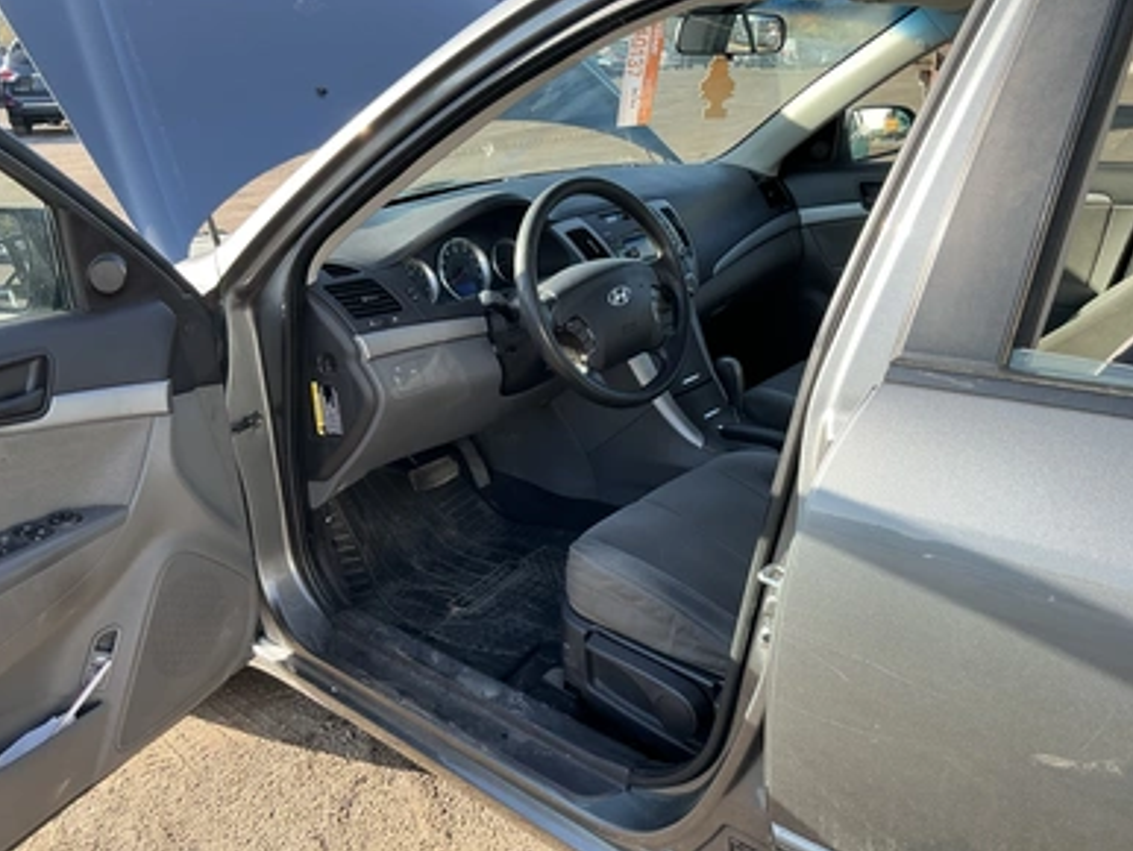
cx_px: 552
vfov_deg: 48.3
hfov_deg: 61.6
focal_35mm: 29
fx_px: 950
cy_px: 426
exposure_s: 1/197
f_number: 1.8
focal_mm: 3
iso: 20
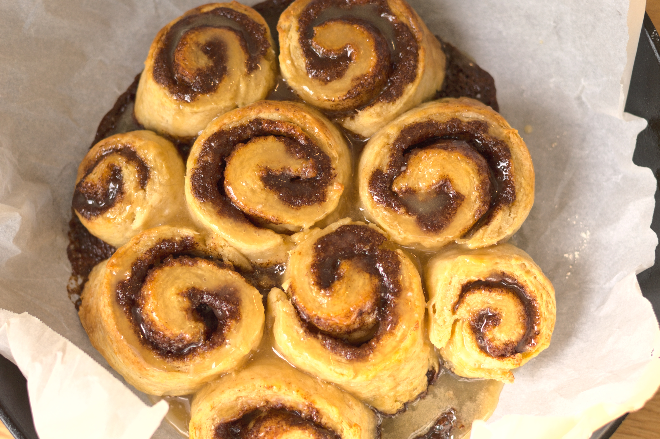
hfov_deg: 27.0
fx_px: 1374
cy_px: 220
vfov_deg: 18.2
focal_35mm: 75
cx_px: 330
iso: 100
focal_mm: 50
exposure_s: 1/125
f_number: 2.8
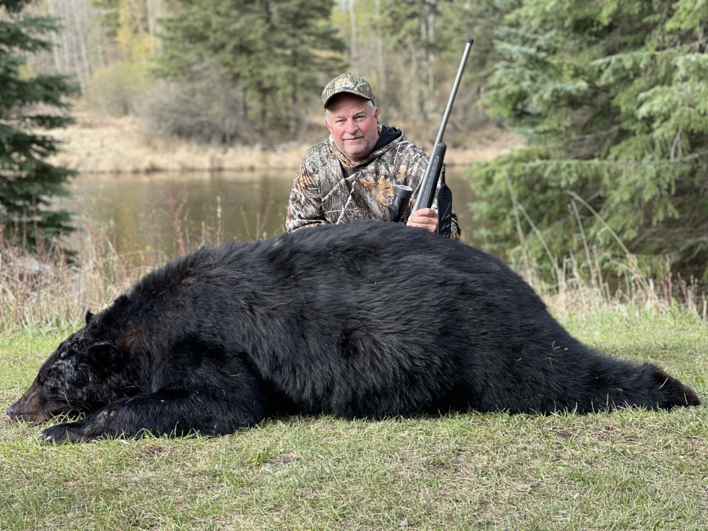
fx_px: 1309
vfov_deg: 22.9
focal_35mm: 64
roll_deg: -1.6
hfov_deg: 30.3
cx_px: 354
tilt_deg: -9.0
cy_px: 266
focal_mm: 7.5
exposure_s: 1/302
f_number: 2.2
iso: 25
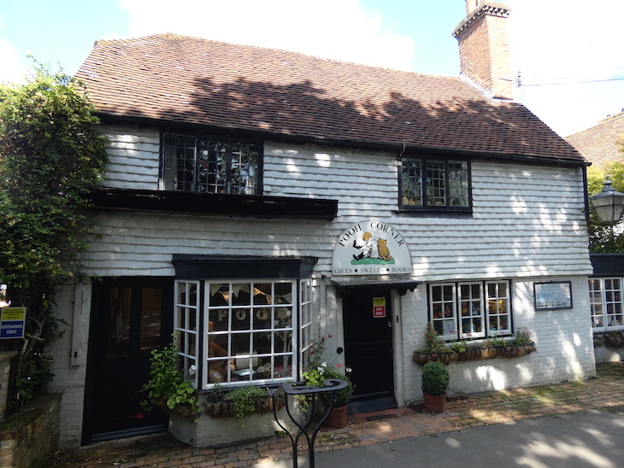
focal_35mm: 20
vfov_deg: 66.0
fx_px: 361
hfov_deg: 81.7
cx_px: 312
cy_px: 234
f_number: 2.8
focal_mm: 3.6
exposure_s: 1/200
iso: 80
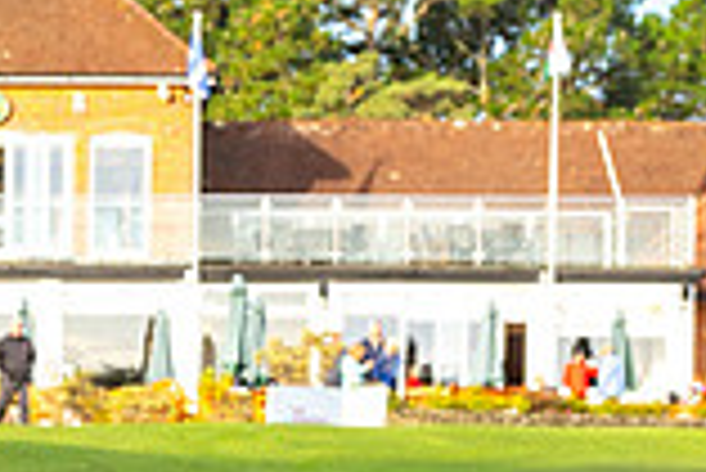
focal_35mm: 207
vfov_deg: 6.6
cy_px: 677
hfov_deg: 9.7
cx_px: -342
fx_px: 4063
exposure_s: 1/1000
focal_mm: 56
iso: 500
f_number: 5
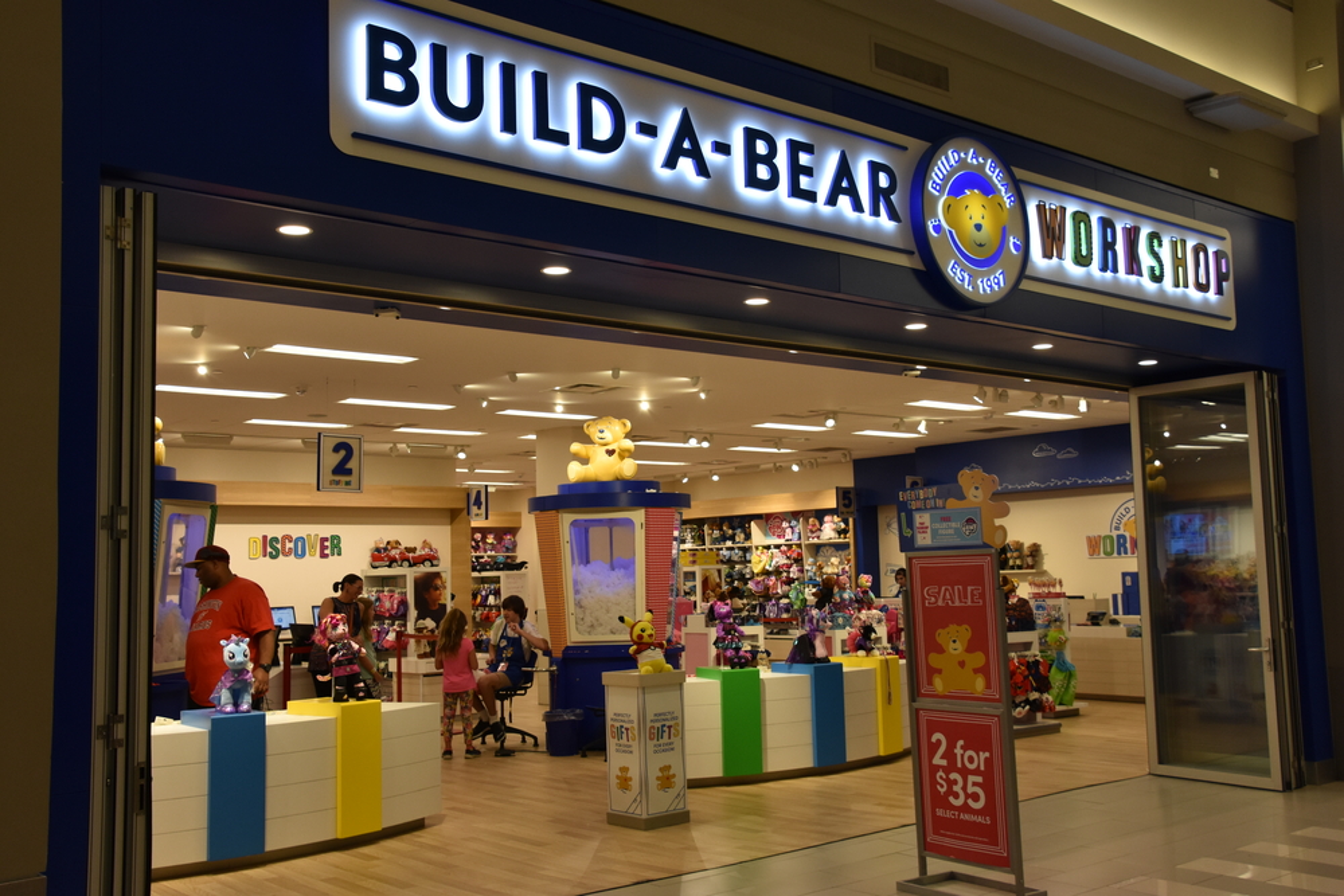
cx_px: 672
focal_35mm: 36
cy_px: 448
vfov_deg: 36.9
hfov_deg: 53.1
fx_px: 1344
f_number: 5.6
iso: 800
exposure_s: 1/125
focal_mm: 24
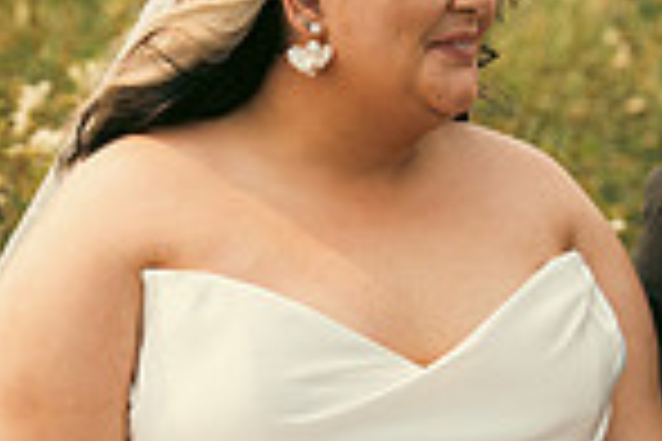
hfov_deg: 7.4
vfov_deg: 4.9
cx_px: 545
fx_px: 5093
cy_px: 497
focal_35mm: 277
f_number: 3.5
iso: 125
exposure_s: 1/500
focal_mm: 70
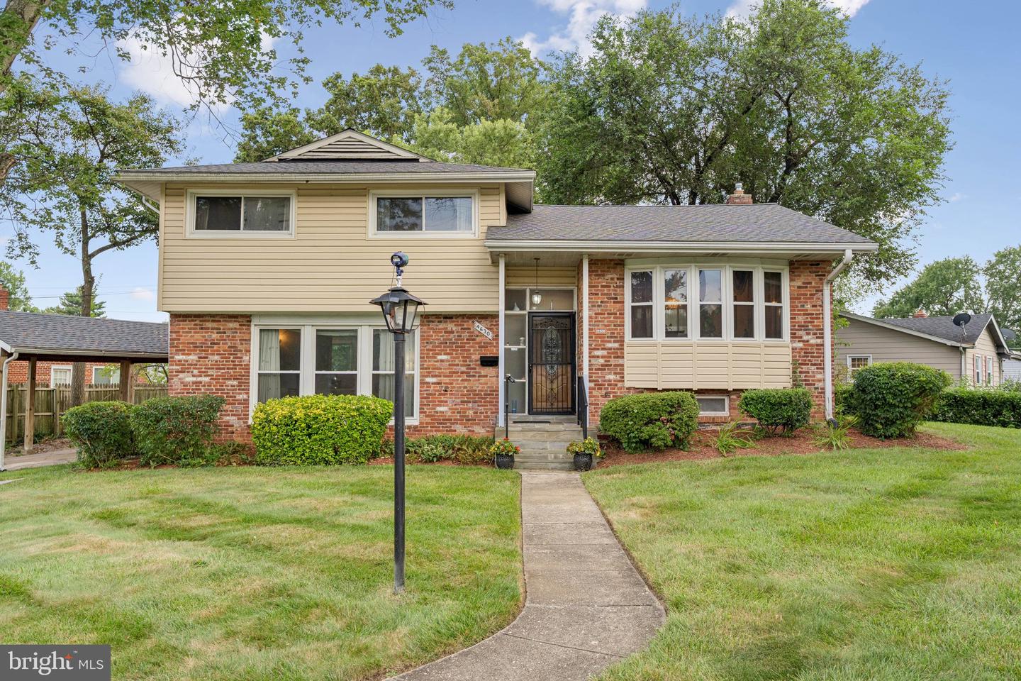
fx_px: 766
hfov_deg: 67.4
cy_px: 340
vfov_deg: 47.9
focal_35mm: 27
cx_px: 510
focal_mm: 18
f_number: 4
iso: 125
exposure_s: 1/200
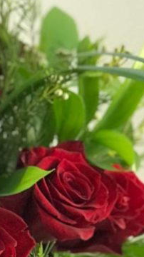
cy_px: 151
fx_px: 1374
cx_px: -138
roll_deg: +2.6
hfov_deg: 5.9
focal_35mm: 202
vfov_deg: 10.7
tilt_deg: -10.5
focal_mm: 6.6
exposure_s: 1/50
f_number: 2.8
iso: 100
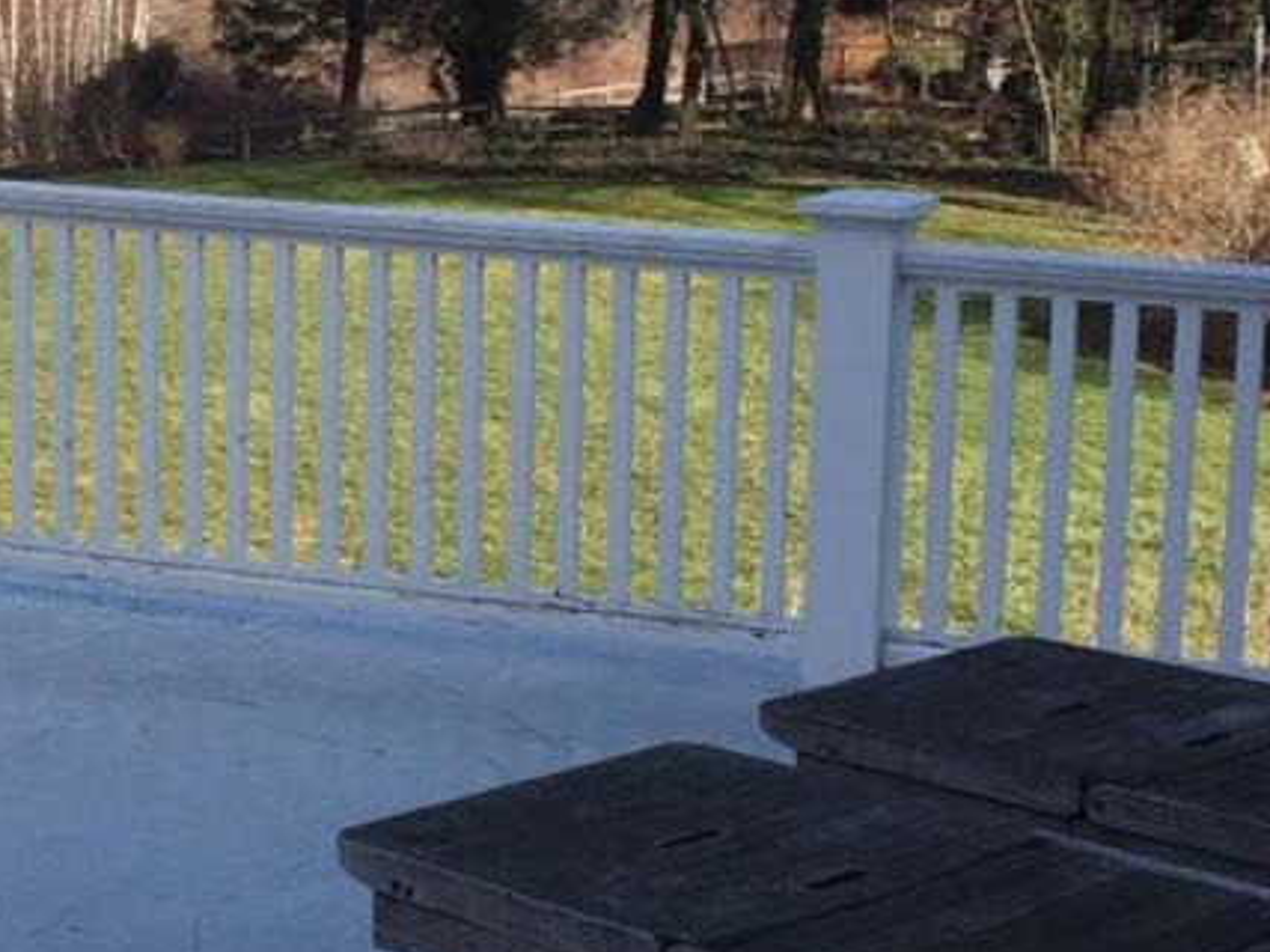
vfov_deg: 17.0
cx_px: 274
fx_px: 3191
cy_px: 466
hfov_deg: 22.2
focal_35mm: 87
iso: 32
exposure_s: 1/1319
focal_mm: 4.15
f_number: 2.2
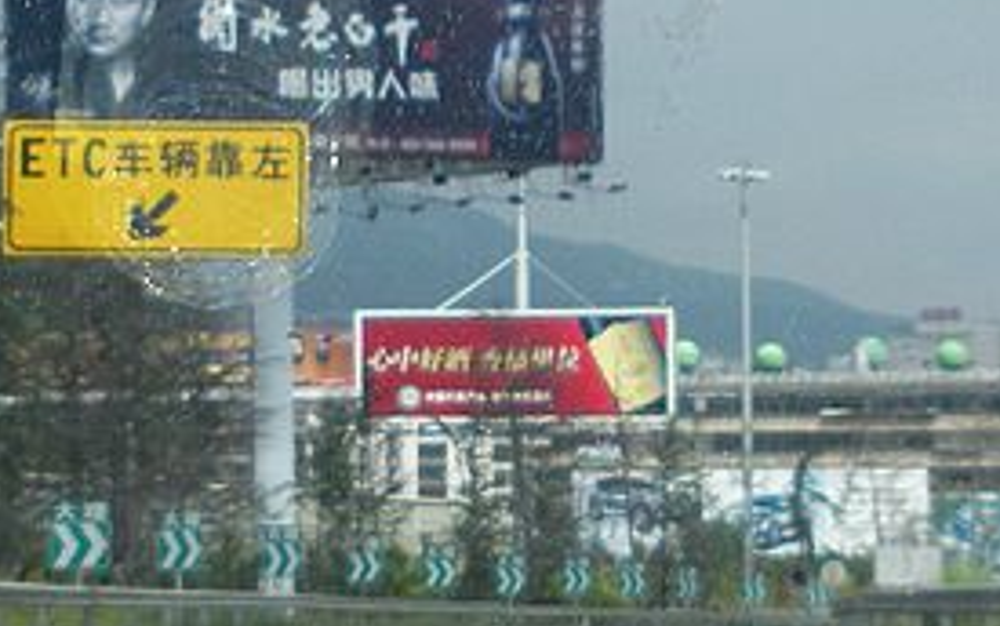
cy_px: 306
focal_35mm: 142
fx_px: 3871
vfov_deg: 9.2
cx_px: 665
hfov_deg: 14.7
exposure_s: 1/496
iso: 64
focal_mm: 6.3
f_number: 3.5
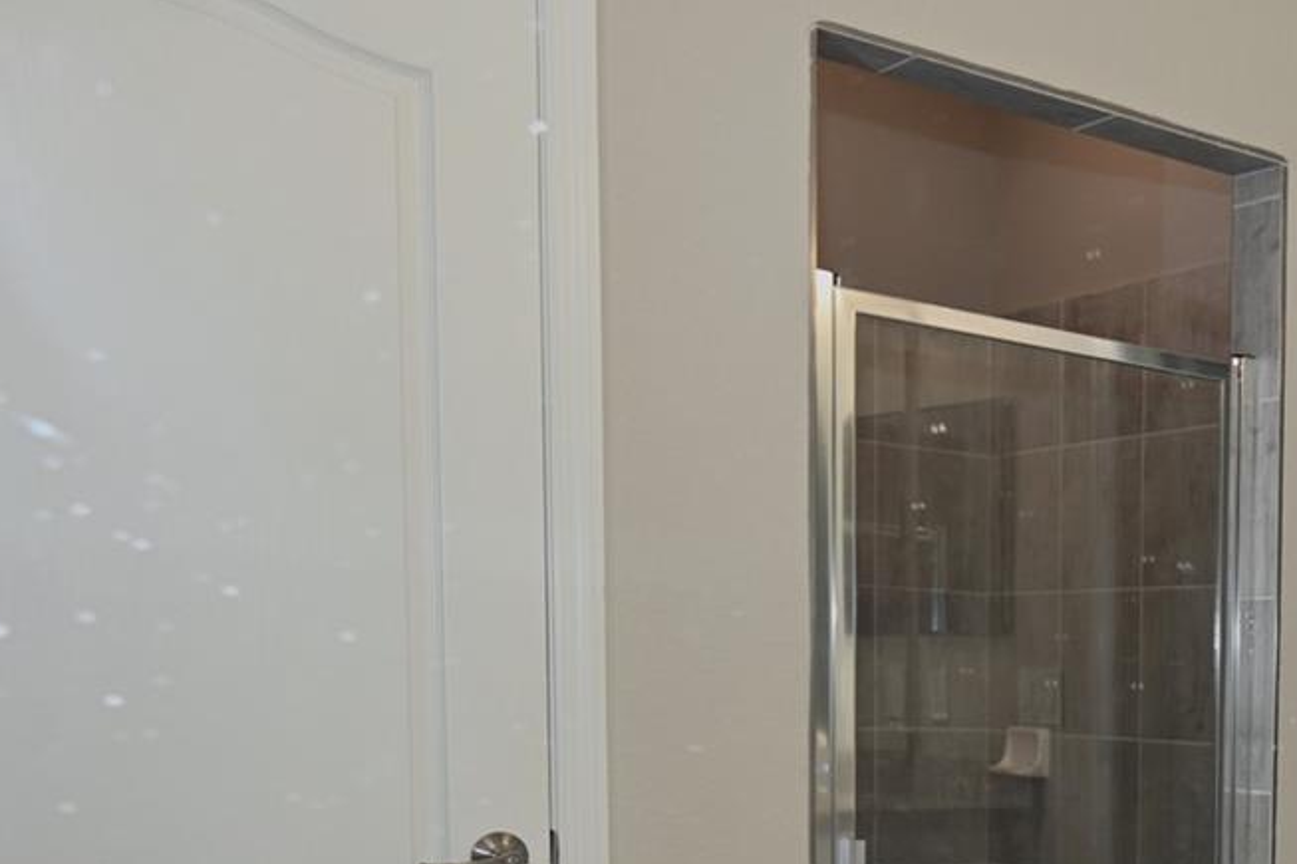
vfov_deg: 25.5
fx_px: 1809
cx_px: 1525
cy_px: 866
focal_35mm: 50
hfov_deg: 32.9
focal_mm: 20.5
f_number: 4.5
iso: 200
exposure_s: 1/80
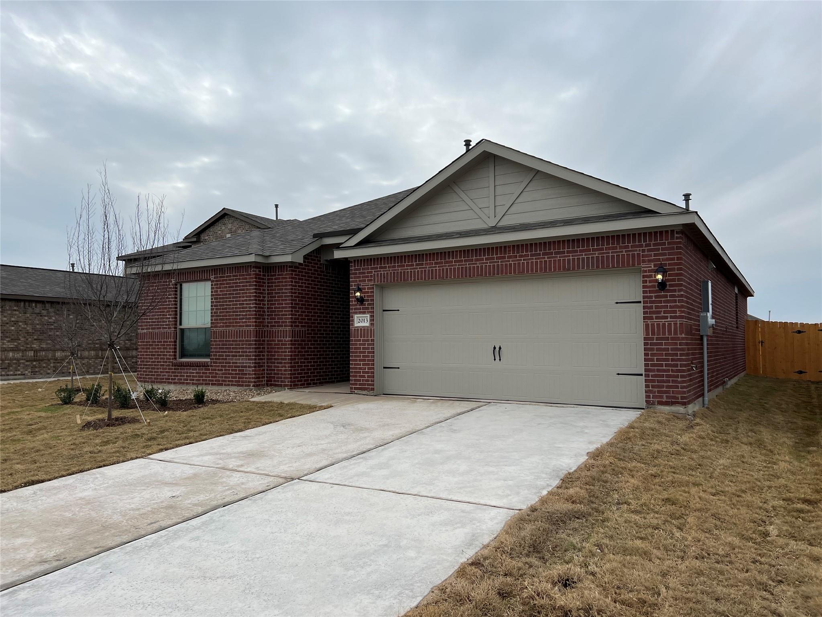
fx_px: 617
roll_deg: +0.7
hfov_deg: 67.3
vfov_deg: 53.1
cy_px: 308
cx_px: 411
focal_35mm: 26
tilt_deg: +3.2
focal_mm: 5.7
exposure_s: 1/4274
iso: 50
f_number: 1.5
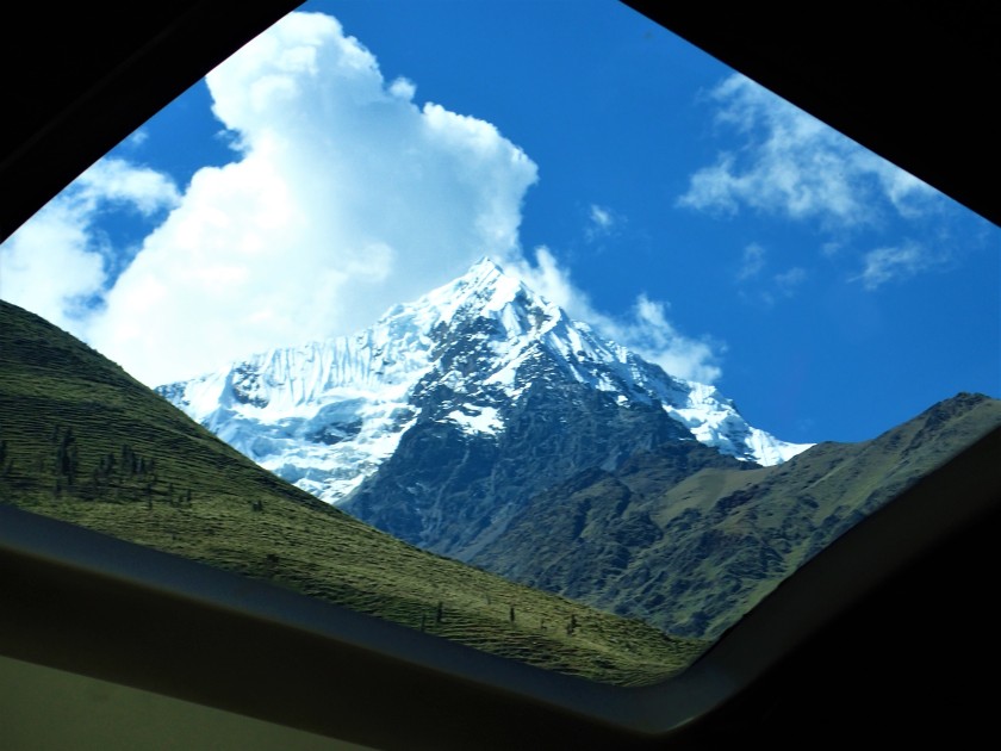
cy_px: 376
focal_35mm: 100
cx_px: 500
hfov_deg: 19.6
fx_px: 2892
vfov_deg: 14.8
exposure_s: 1/320
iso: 100
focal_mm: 18
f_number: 6.3
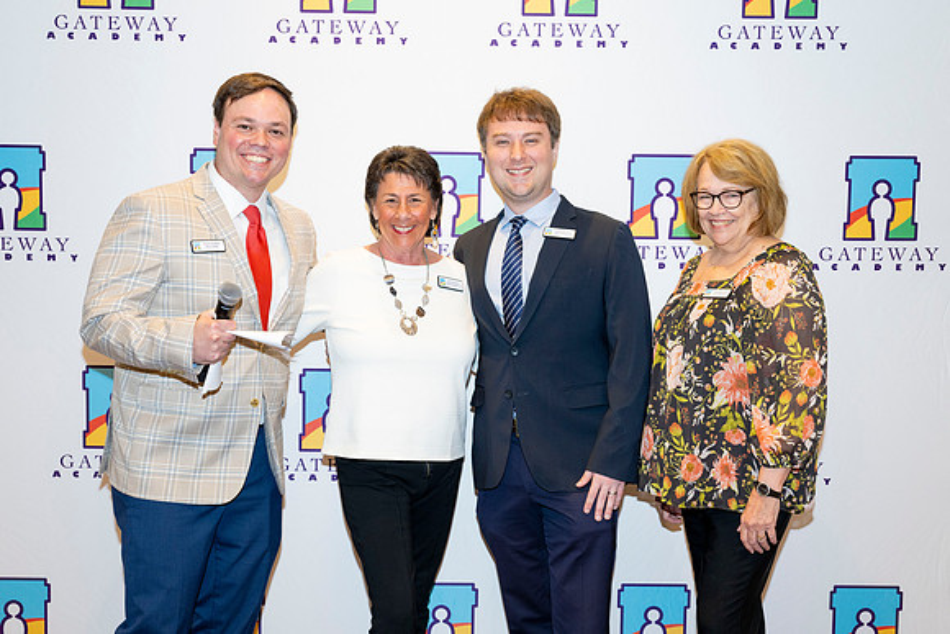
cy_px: 317
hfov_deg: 41.9
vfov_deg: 28.7
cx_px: 475
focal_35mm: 47
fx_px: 1241
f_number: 5.6
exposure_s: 1/100
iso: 1000
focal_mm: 47
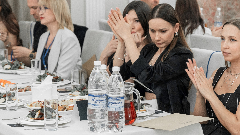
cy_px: 59
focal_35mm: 131
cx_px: 159
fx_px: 834
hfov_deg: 16.3
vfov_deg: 9.3
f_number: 4
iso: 1600
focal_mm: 75
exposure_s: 1/160
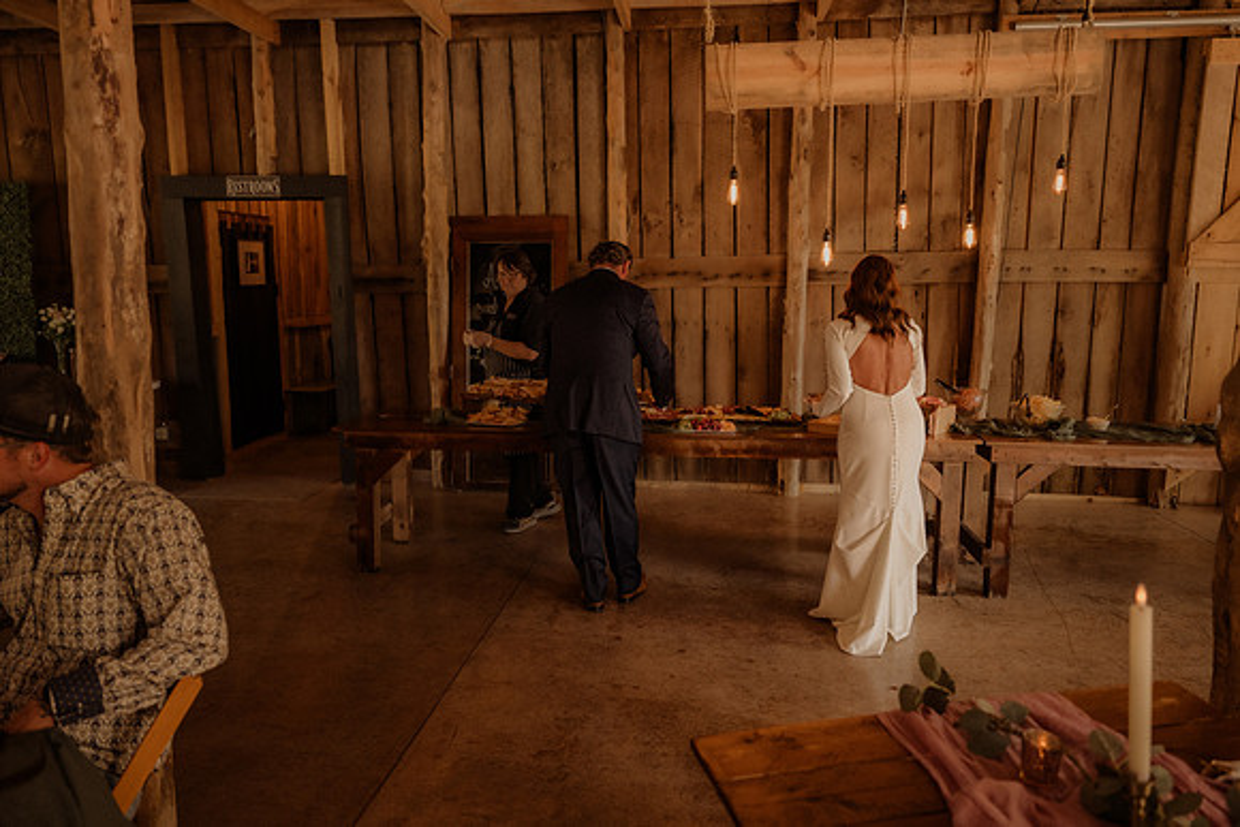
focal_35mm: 26
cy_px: 414
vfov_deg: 50.2
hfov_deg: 70.1
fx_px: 883
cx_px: 620
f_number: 2.8
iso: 1250
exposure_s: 1/250
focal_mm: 24
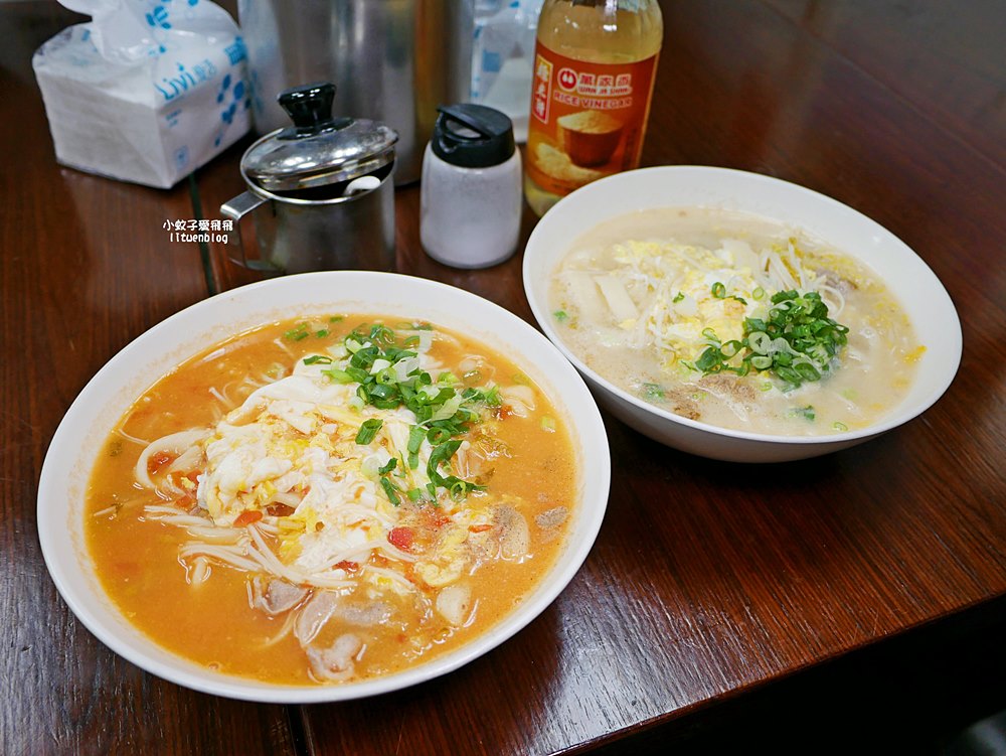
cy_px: 378
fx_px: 814
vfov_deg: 49.8
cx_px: 503
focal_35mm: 28
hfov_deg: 63.4
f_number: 2.5
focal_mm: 14
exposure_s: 1/80
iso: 200
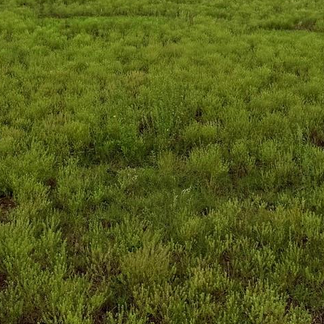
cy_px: -36
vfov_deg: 22.9
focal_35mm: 71
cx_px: 219
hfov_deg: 24.2
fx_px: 752
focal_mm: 6.76
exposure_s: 1/6711
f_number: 1.78
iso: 80
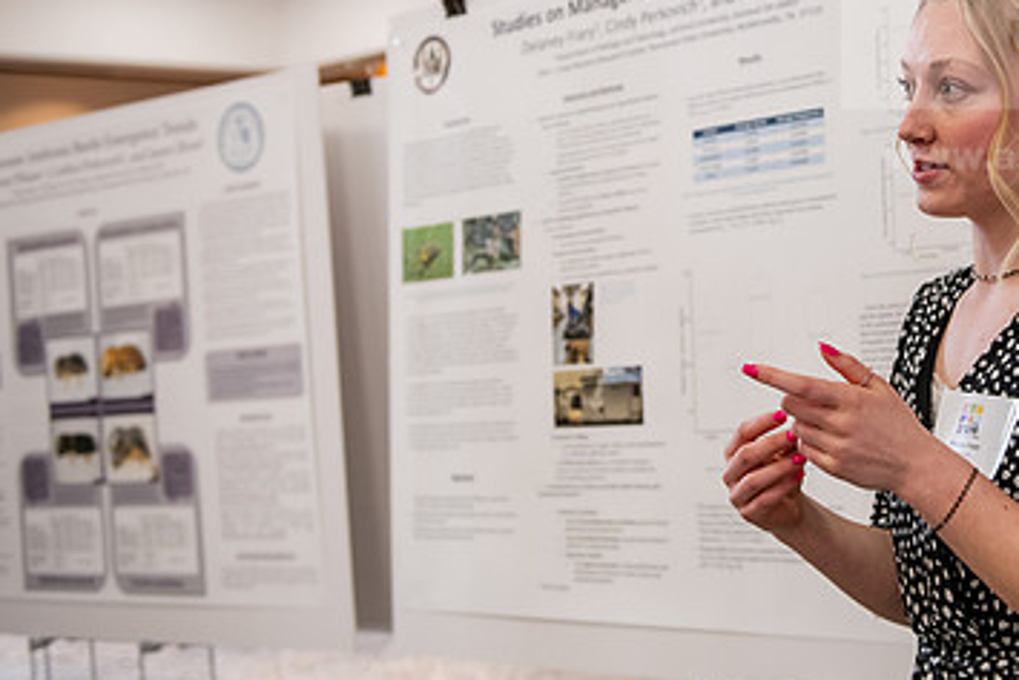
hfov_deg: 31.8
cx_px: 755
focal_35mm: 62
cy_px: 217
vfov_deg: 21.8
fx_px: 1756
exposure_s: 1/160
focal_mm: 38
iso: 1250
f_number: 3.2
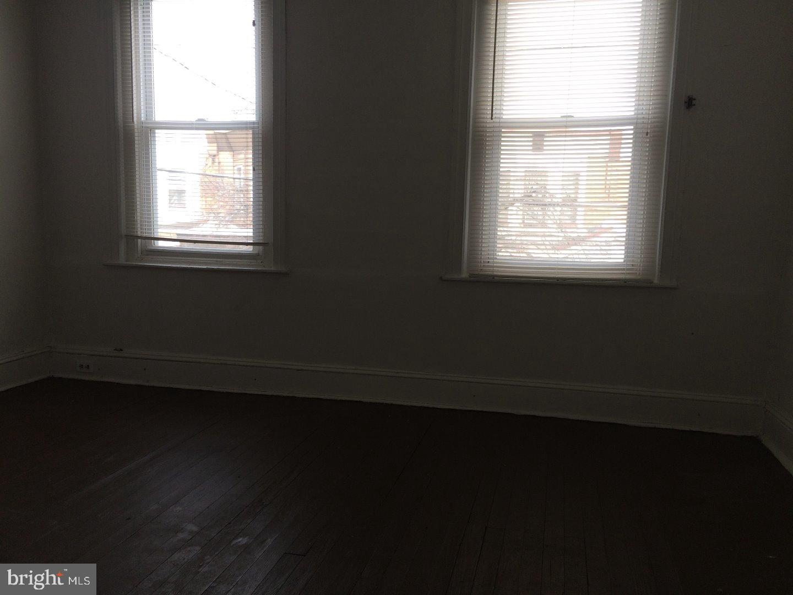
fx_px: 664
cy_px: 298
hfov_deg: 61.7
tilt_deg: -8.5
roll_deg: -3.2
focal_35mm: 29
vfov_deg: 48.2
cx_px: 396
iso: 32
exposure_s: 1/127
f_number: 2.2
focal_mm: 4.15
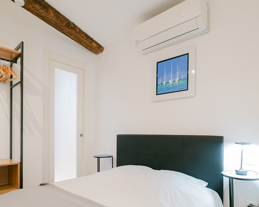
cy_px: 135
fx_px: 169
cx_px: 128
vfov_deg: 61.8
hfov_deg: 75.0
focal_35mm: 22
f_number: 10
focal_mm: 10
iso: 100
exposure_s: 4
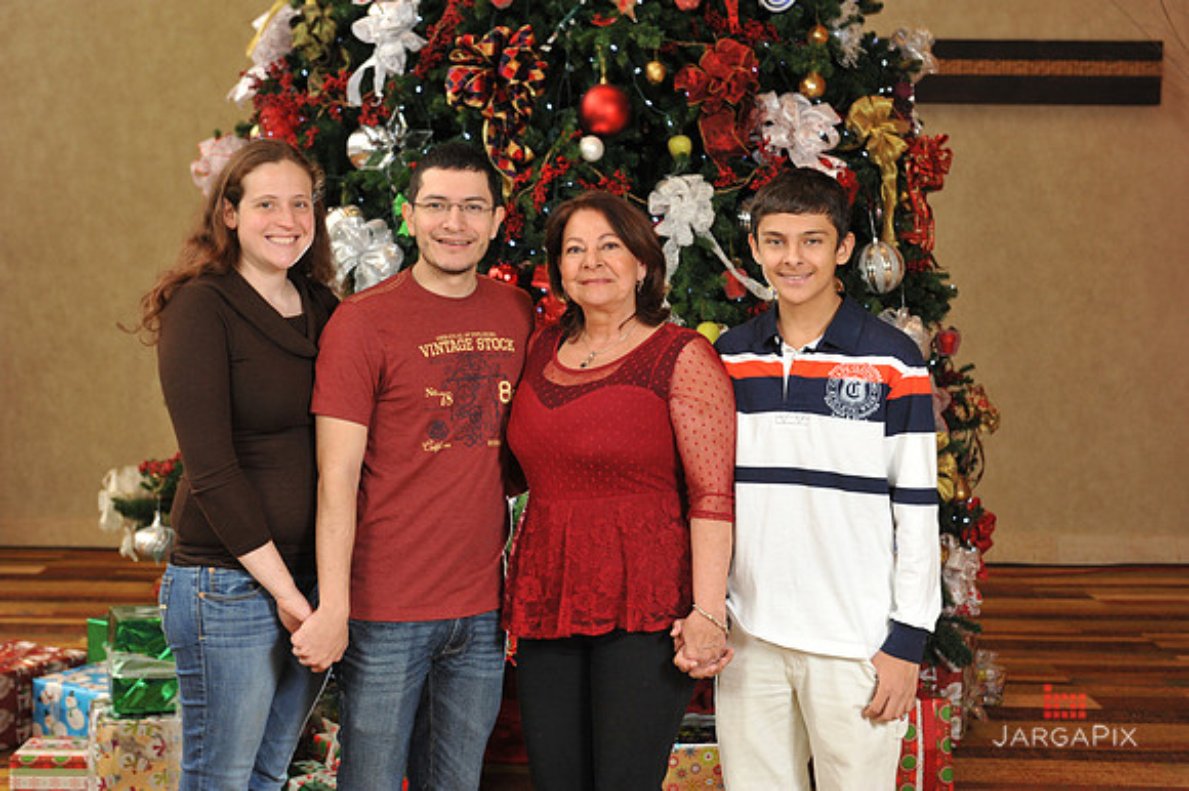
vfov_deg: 22.6
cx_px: 594
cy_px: 396
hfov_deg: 33.4
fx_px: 1980
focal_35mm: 60
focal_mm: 60
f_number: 6.3
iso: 1600
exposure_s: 1/100
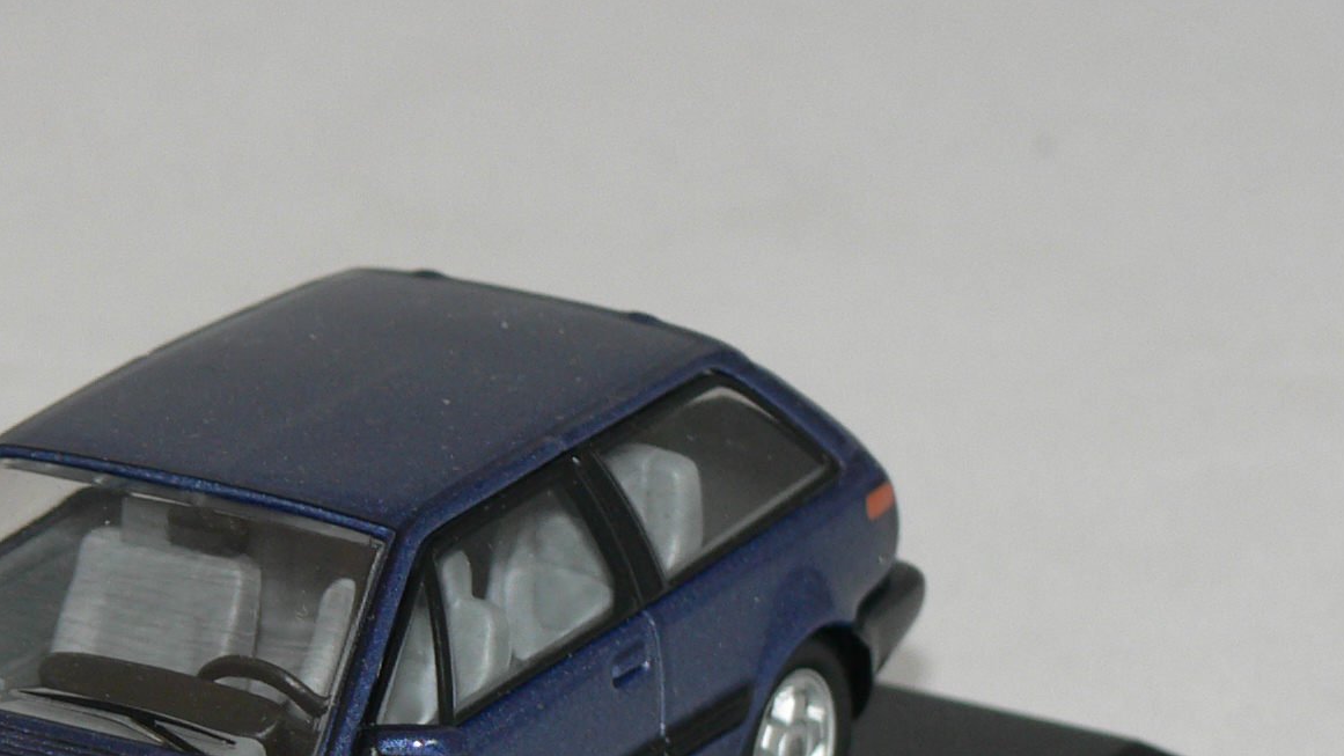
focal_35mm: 298
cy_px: 868
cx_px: 314
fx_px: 10620
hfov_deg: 7.2
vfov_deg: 4.1
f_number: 3.2
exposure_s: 1/60
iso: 80
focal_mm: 20.7
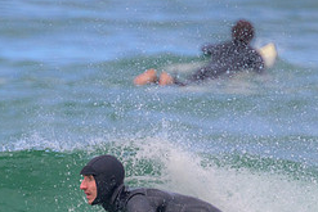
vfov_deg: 0.7
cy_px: 246
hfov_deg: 1.1
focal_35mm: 1878
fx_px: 16598
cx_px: 77
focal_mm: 800
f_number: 11
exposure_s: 1/1250
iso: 2000
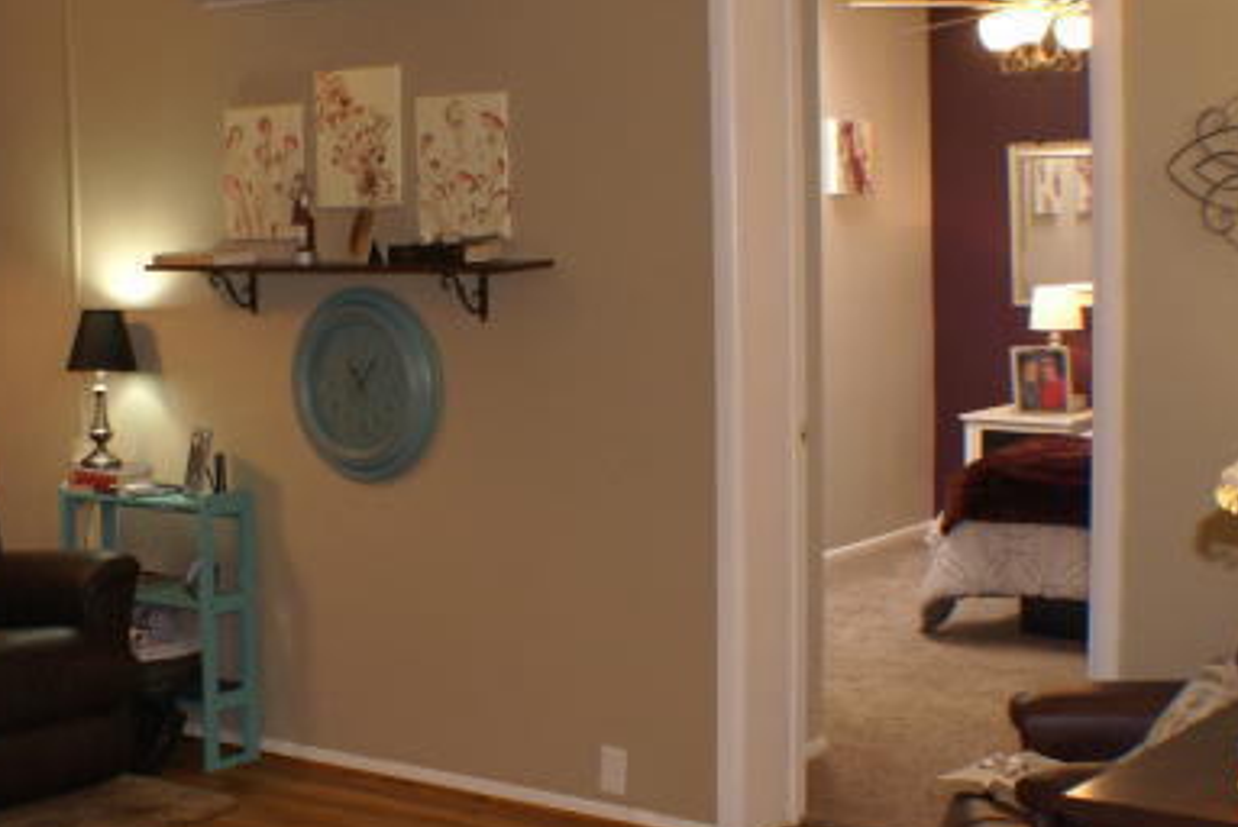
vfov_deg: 18.7
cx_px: 338
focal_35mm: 73
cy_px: 407
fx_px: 2512
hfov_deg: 27.4
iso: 400
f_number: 5.6
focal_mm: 26
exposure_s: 1/15
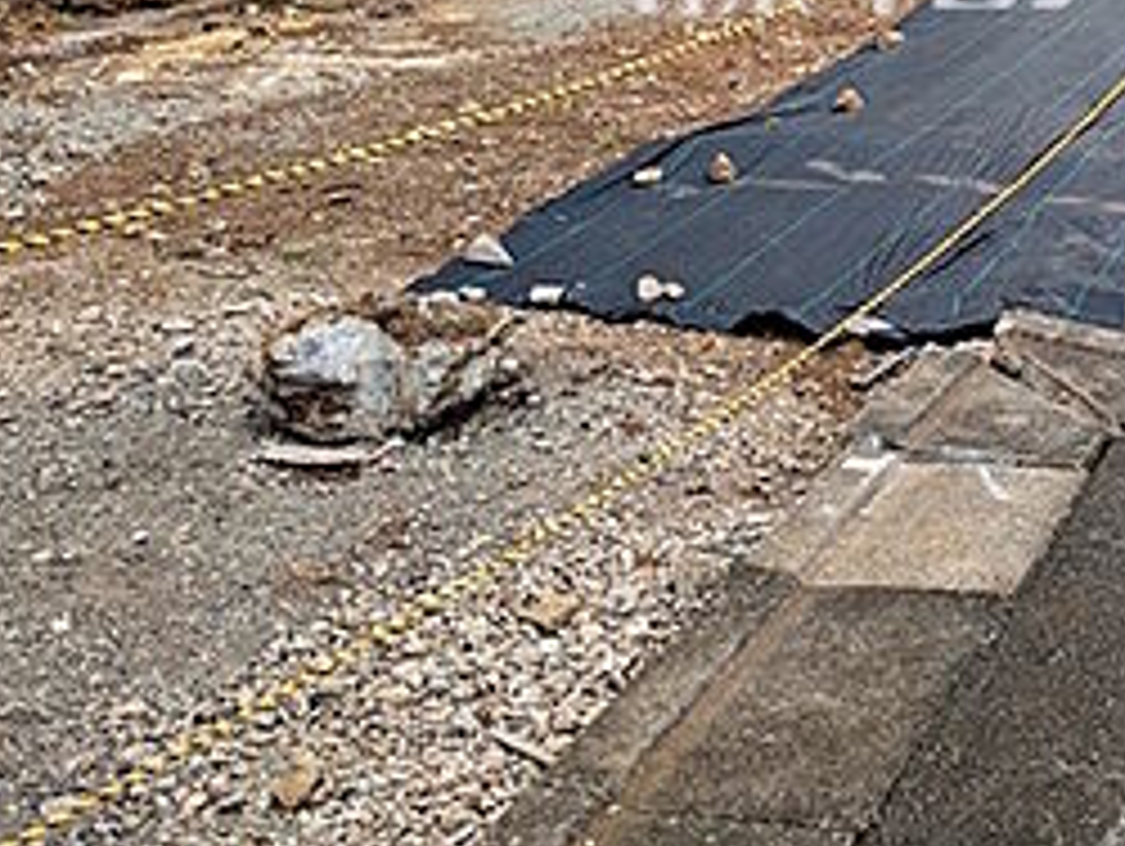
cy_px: -68
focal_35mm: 60
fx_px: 1952
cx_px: 1107
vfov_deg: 23.1
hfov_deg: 30.1
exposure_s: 1/690
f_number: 1.89
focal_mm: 5.43
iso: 39
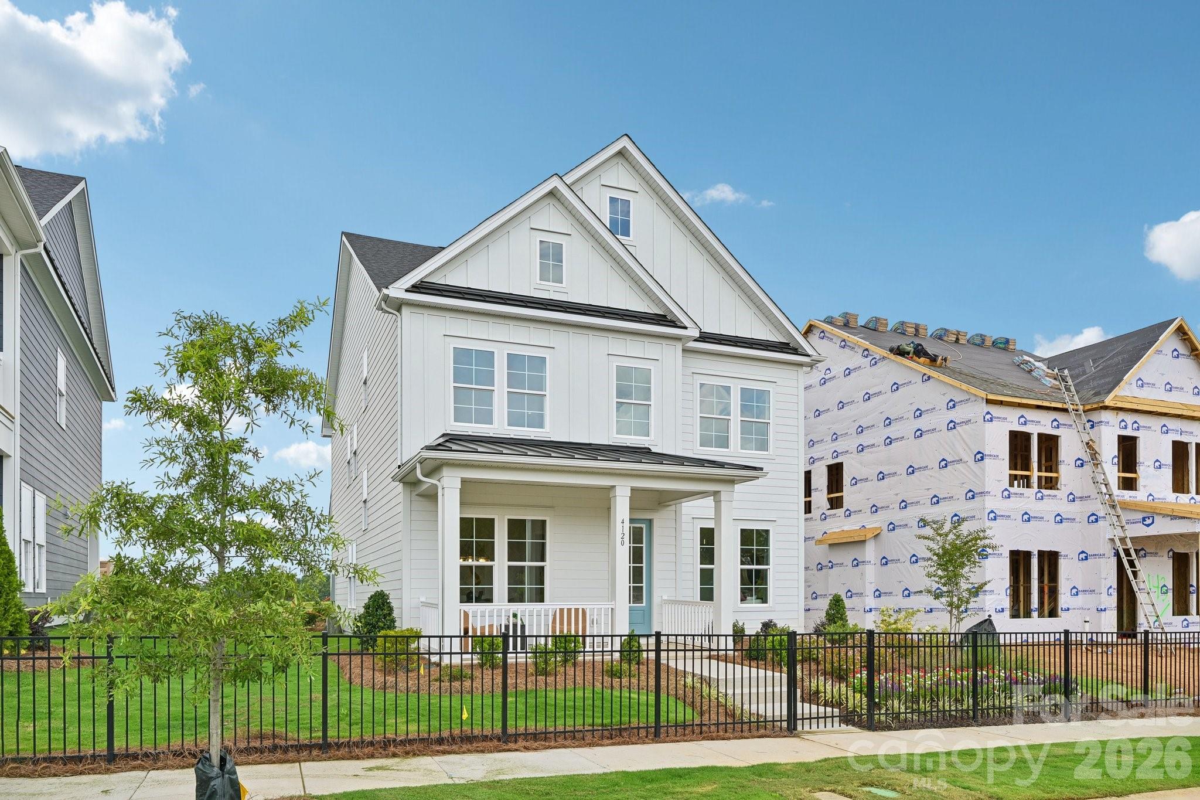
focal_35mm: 24
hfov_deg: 73.7
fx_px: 800
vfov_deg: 53.1
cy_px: 400
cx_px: 600
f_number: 8
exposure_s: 1/250
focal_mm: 24
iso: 100
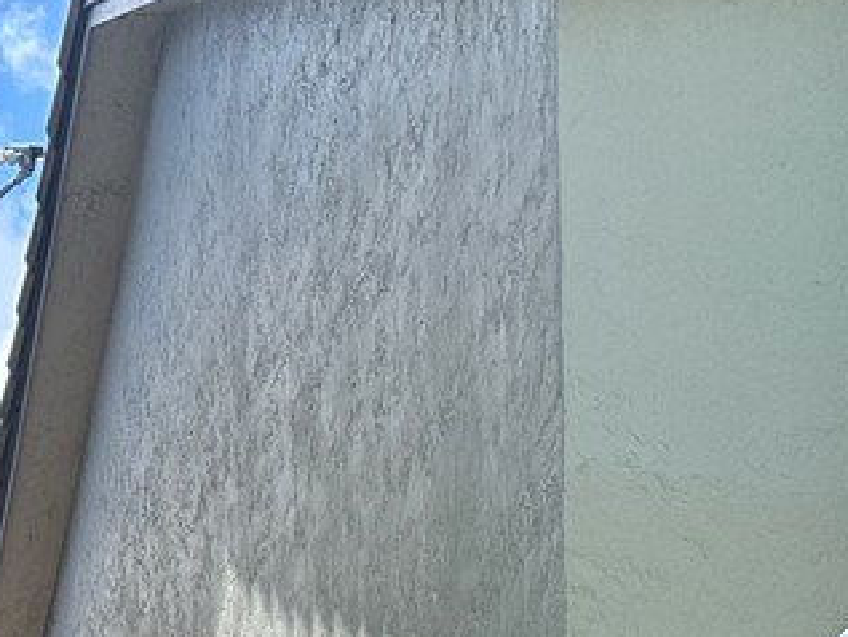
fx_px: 2965
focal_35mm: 121
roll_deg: -0.5
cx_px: -896
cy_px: 1333
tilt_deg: +3.4
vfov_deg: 11.0
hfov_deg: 13.6
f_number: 1.78
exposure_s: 1/1812
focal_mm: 6.86
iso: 80
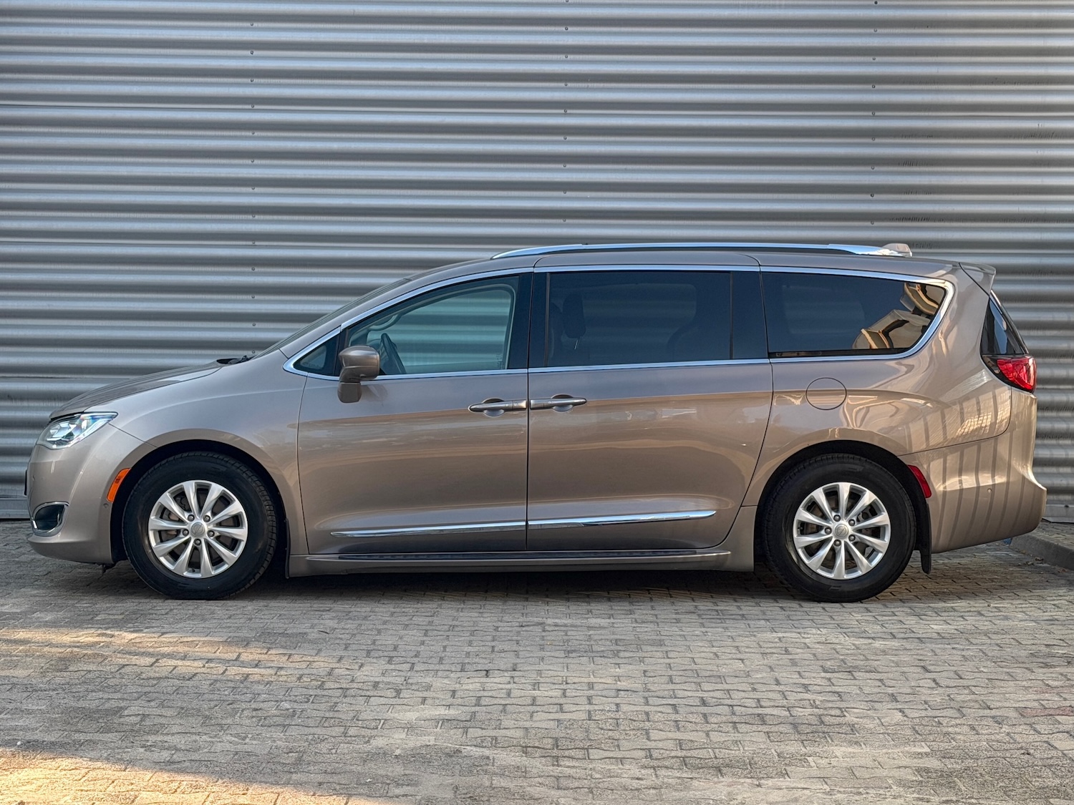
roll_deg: -0.3
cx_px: 537
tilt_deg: -2.3
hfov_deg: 39.7
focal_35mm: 48
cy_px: 402
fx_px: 1489
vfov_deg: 30.3
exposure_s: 1/121
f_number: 1.78
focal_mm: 6.76
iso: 50
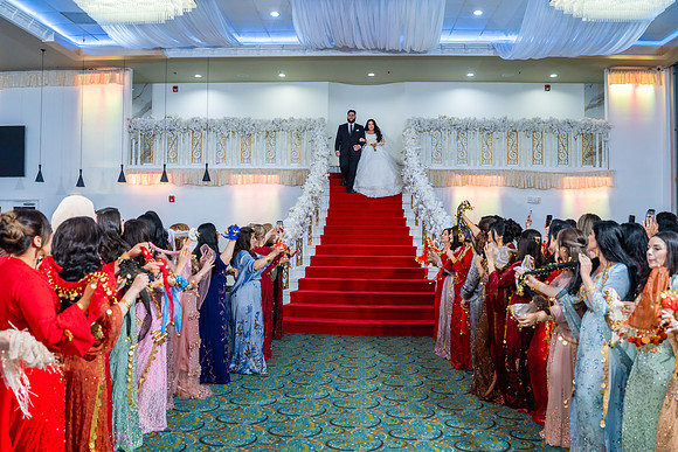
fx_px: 527
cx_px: 339
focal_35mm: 28
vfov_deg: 46.4
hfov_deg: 65.5
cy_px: 226
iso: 800
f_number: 2.8
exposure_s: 1/160
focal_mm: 28
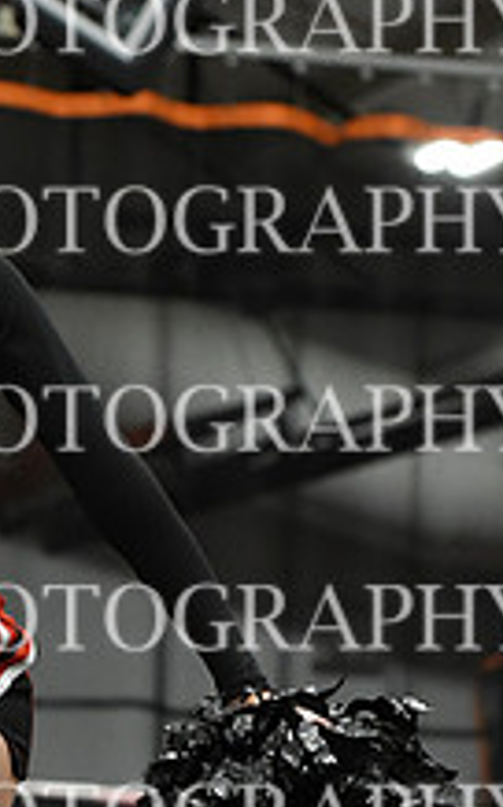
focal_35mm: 333
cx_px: -172
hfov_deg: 3.9
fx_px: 7313
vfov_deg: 6.3
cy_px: 518
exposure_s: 1/400
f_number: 4
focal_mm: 82
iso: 4000
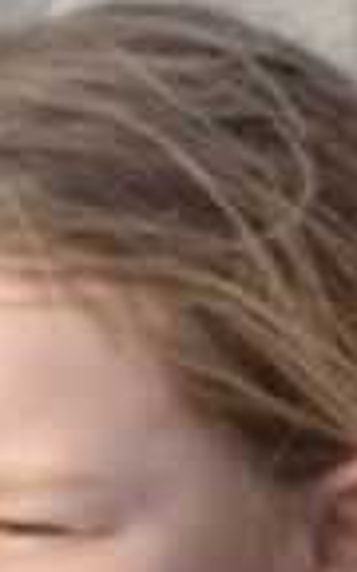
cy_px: 1335
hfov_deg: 2.2
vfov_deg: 3.7
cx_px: 2455
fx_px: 8660
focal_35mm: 556
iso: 400
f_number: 4.5
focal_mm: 35
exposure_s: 1/1250
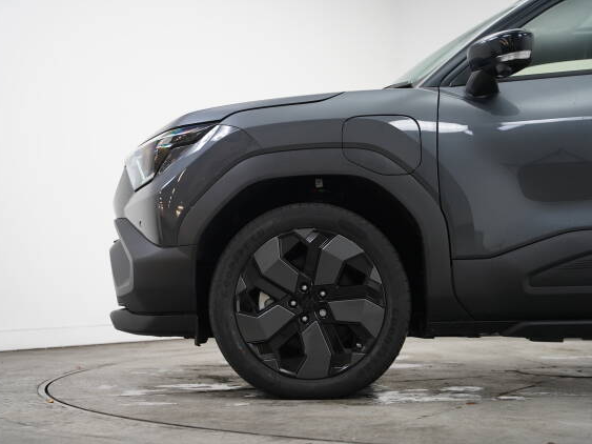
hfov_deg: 32.5
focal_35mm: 59
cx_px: 272
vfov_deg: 24.7
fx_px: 1014
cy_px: 223
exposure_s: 1/160
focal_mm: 54.3
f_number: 3.2
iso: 1600
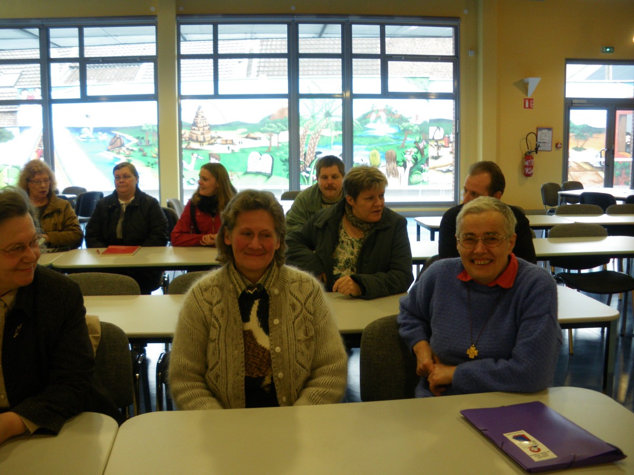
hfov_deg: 51.4
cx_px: 317
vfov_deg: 39.7
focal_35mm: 36
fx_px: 659
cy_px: 238
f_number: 3.5
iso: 250
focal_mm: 6.3
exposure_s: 1/50
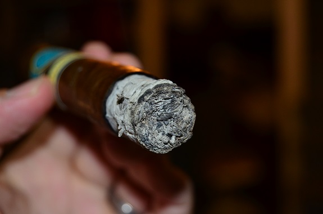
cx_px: 162
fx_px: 738
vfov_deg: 16.5
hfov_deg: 24.7
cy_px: 107
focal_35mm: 82
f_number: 5.6
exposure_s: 1/60
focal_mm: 55
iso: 800
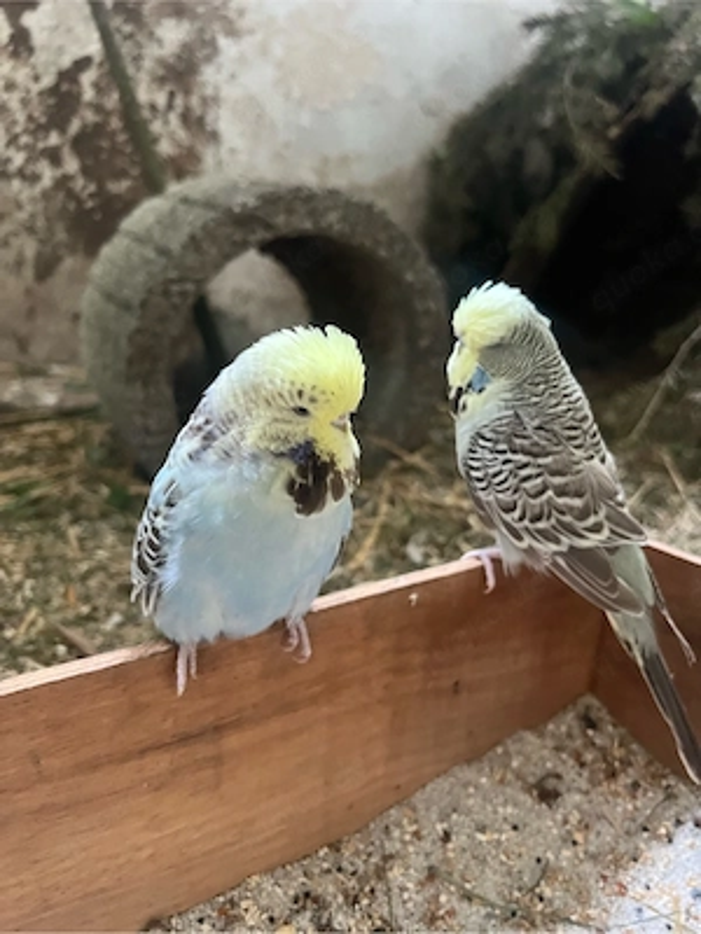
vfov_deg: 67.3
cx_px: 350
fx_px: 702
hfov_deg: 53.1
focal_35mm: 26
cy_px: 467
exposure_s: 1/40
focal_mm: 5.7
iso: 500
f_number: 1.5
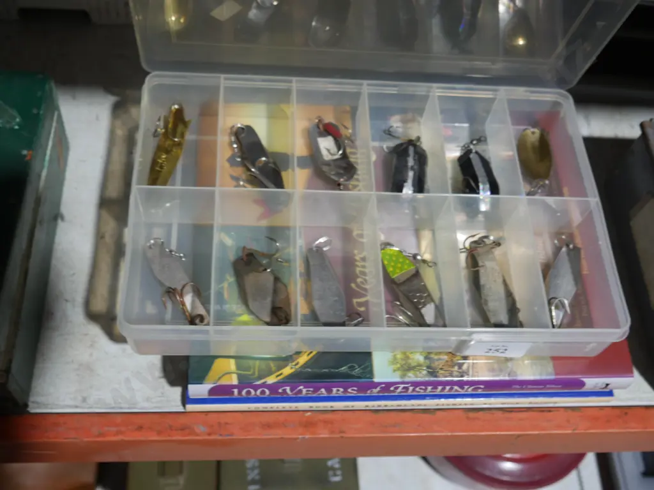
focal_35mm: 40
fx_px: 756
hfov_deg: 46.8
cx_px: 327
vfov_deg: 36.0
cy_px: 245
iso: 500
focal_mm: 20
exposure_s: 1/60
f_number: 4.5
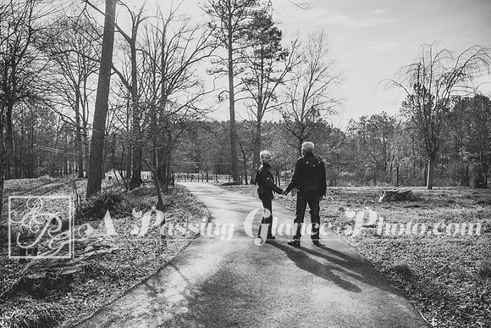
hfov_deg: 69.4
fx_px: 355
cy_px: 164
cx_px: 246
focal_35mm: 26
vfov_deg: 49.6
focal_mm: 26
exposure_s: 1/2500
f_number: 3.2
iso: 400
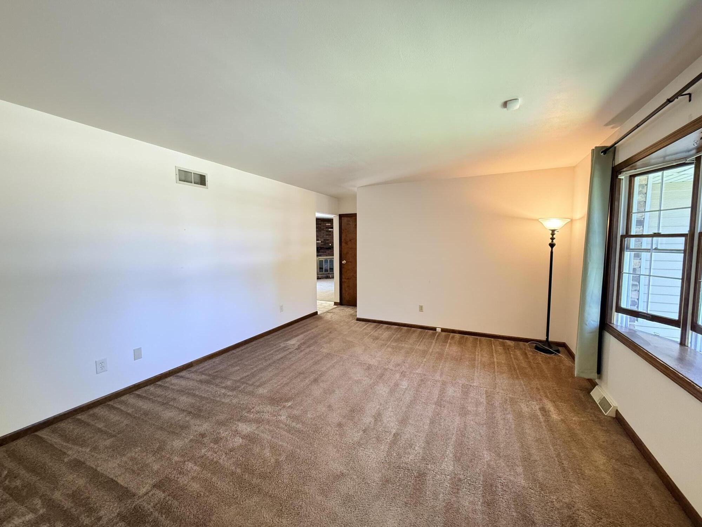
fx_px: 284
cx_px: 351
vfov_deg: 85.7
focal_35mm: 14
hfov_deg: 102.1
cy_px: 264
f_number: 2.2
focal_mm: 2.22
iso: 400
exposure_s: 1/60
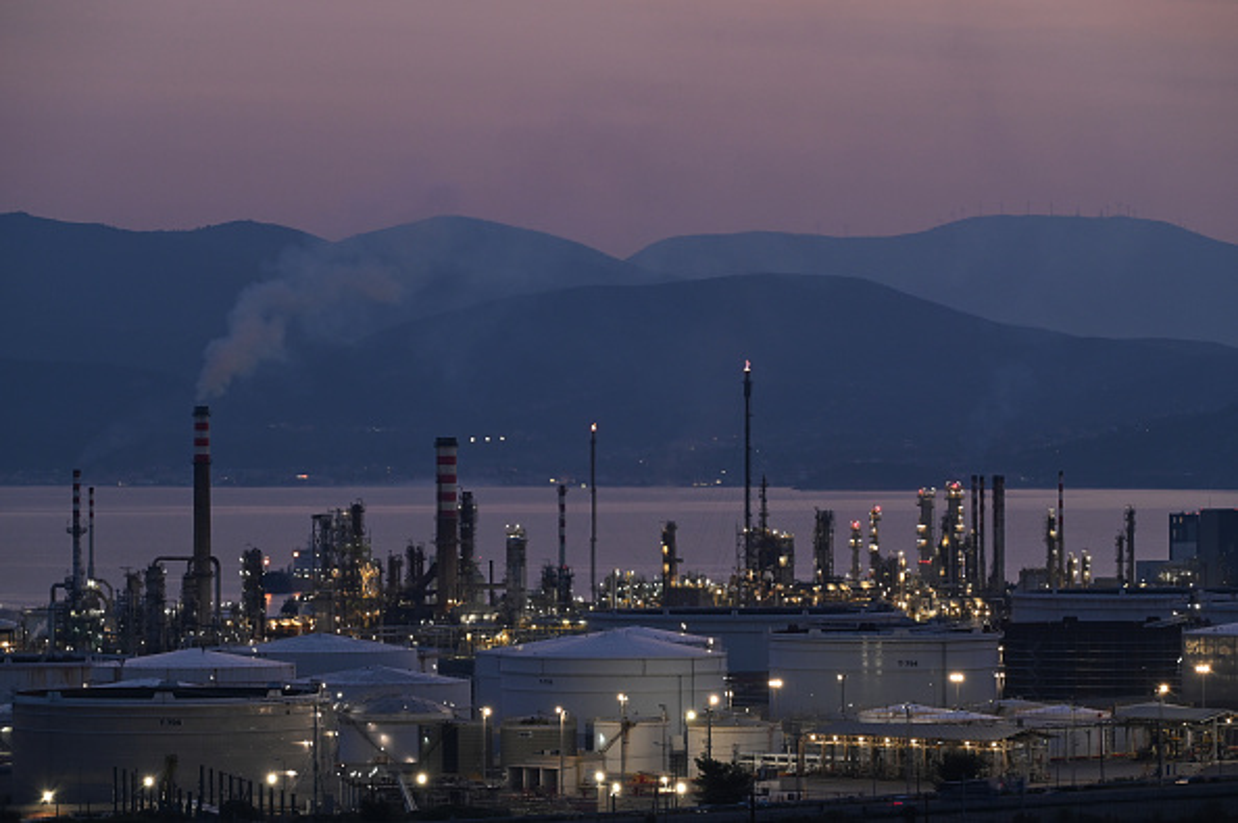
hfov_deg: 11.4
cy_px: 412
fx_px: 6185
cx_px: 619
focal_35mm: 180
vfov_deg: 7.6
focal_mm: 180
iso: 800
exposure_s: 1/20
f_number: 8
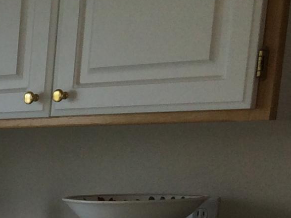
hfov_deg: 10.9
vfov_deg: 8.8
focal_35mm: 153
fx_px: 1286
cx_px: -404
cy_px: 533
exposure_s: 1/120
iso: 40
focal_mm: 4.12
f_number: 2.2
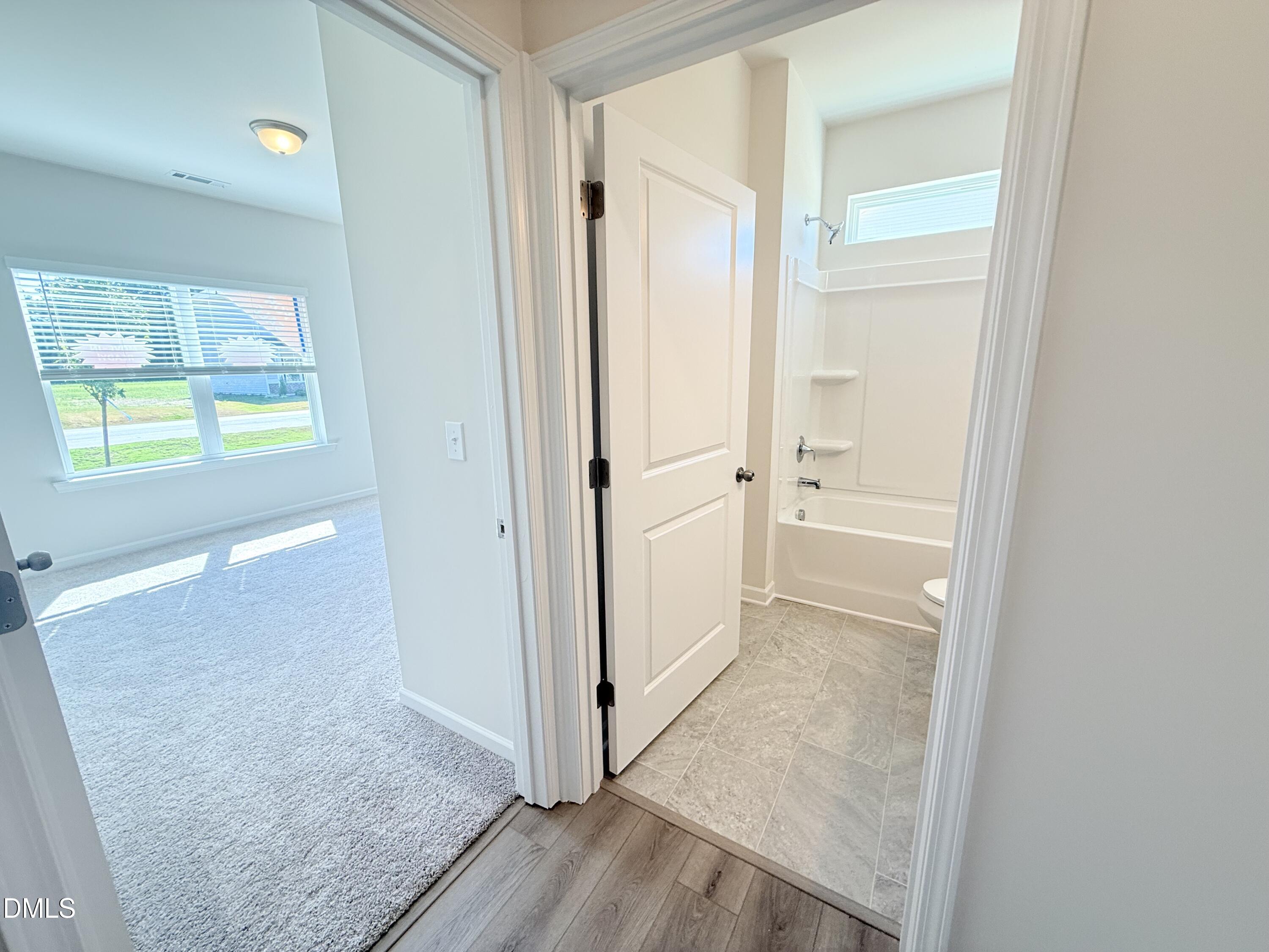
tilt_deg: -12.3
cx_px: 634
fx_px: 513
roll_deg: +0.5
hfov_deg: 102.1
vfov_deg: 85.7
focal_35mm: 14
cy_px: 476
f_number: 2.2
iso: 160
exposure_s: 1/120
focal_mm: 2.22
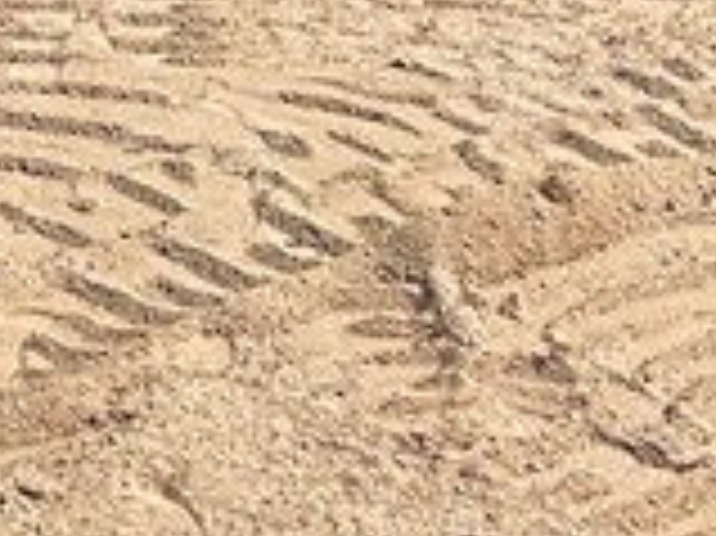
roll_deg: -1.7
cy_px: -959
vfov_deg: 7.2
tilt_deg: +2.0
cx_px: 95
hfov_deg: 10.5
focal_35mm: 187
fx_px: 3865
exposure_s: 1/2427
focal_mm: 3
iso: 16
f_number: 1.8
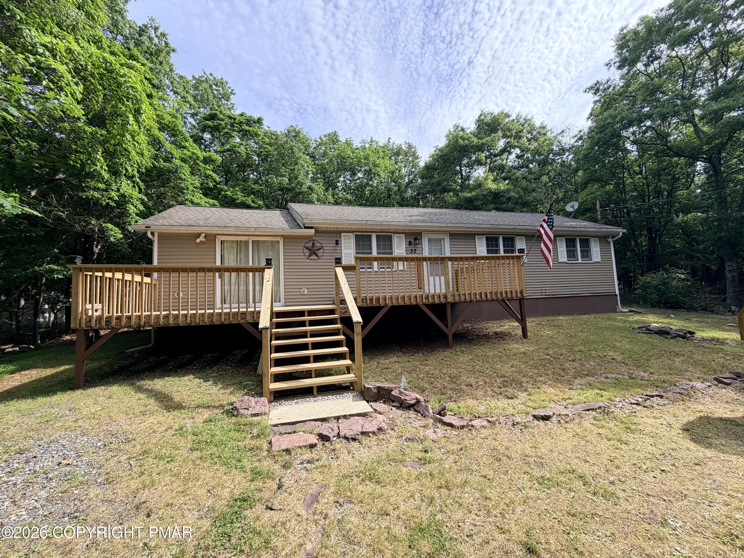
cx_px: 372
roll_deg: +3.3
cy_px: 279
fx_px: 301
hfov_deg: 102.1
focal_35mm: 14
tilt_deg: +3.6
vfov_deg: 85.7
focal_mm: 2.22
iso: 40
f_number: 2.2
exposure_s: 1/651
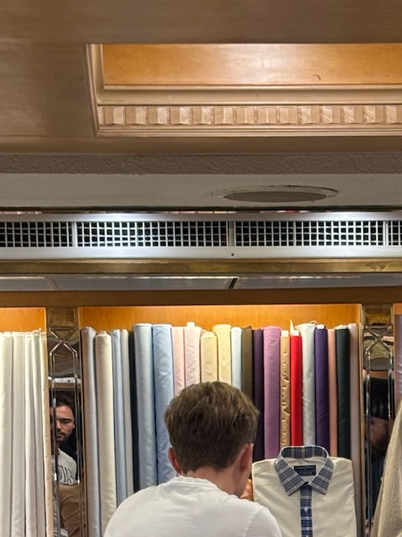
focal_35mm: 149
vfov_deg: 12.9
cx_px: 368
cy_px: 665
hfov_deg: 9.9
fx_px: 2308
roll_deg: +0.7
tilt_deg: -5.6
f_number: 1.6
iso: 100
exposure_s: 1/60
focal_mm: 5.96
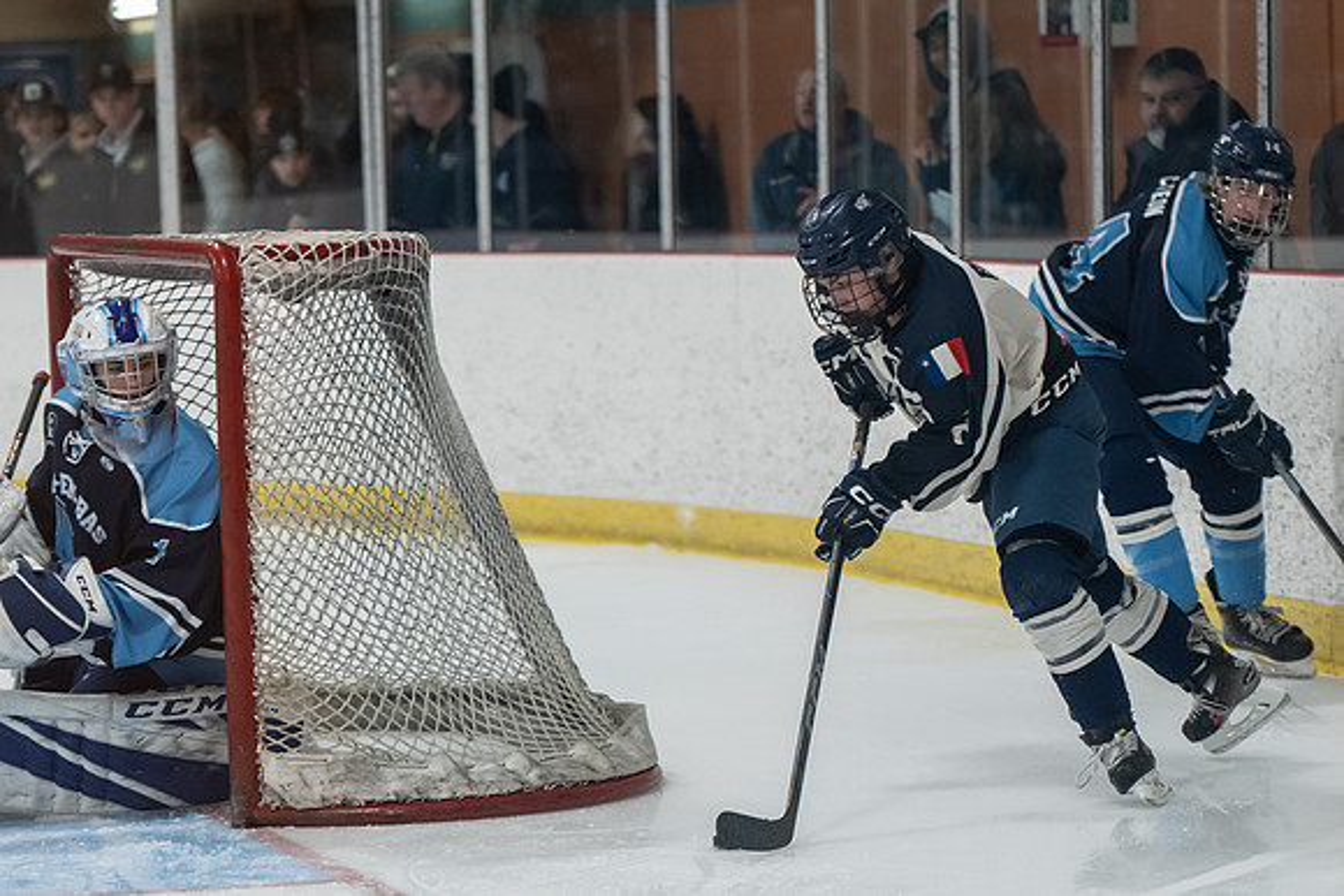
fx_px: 5697
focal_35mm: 153
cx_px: 776
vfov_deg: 9.0
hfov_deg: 13.5
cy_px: 529
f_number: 2.8
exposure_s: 1/1250
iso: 2500
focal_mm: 120
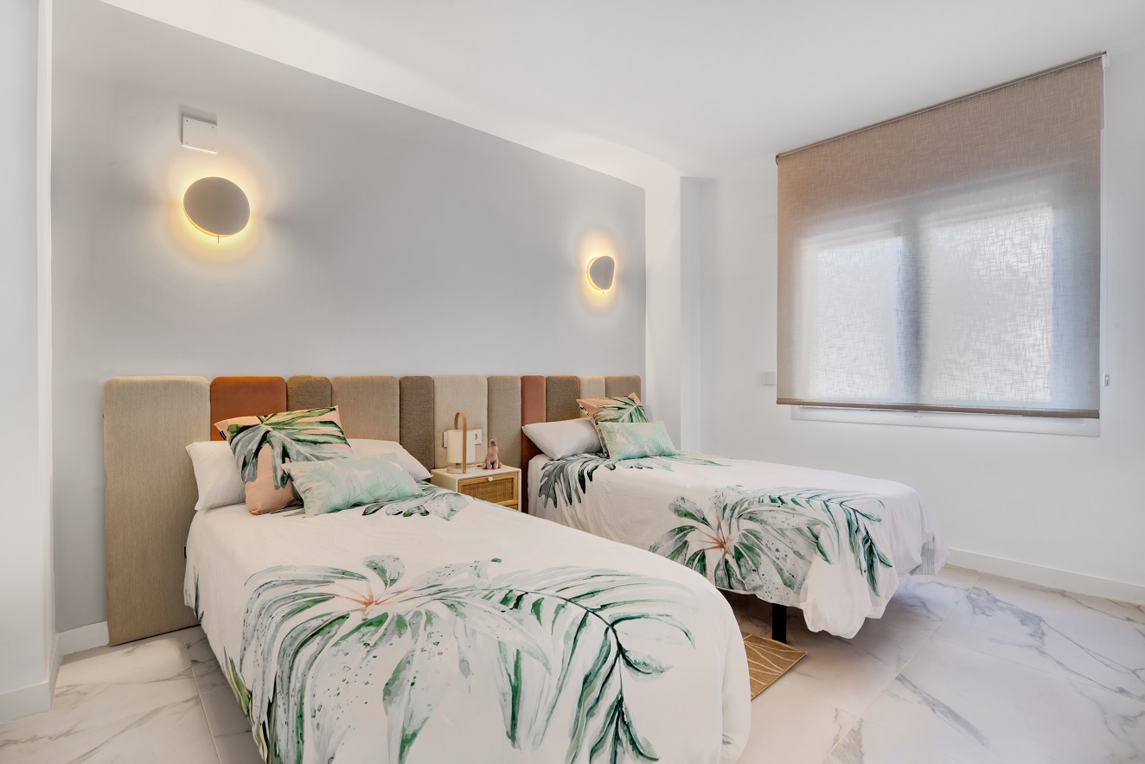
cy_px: 382
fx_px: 509
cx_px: 572
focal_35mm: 16
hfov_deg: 96.7
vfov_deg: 73.8
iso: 100
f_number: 10
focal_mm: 16
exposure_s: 1/8
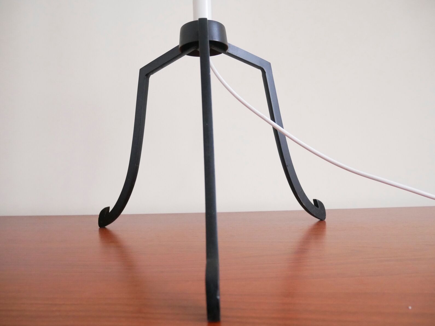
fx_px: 327
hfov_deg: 67.3
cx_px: 218
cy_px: 163
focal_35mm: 26
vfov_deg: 53.1
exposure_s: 1/8
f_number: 3.5
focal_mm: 13
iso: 3200
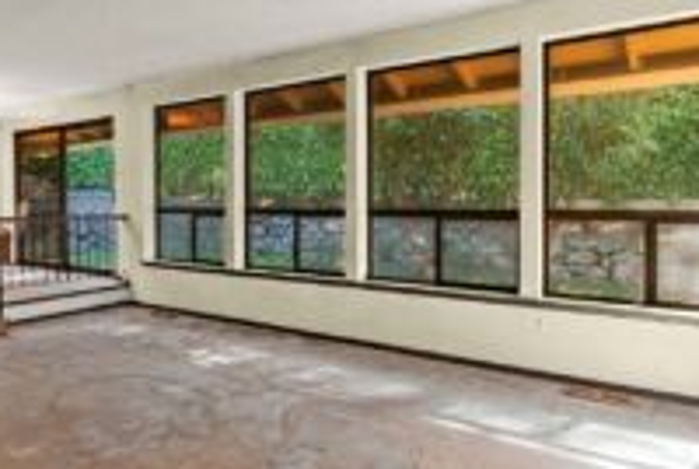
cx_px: 178
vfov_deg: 49.7
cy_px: 215
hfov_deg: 65.3
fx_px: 506
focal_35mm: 26
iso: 6400
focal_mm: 13
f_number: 7.1
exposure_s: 1/13
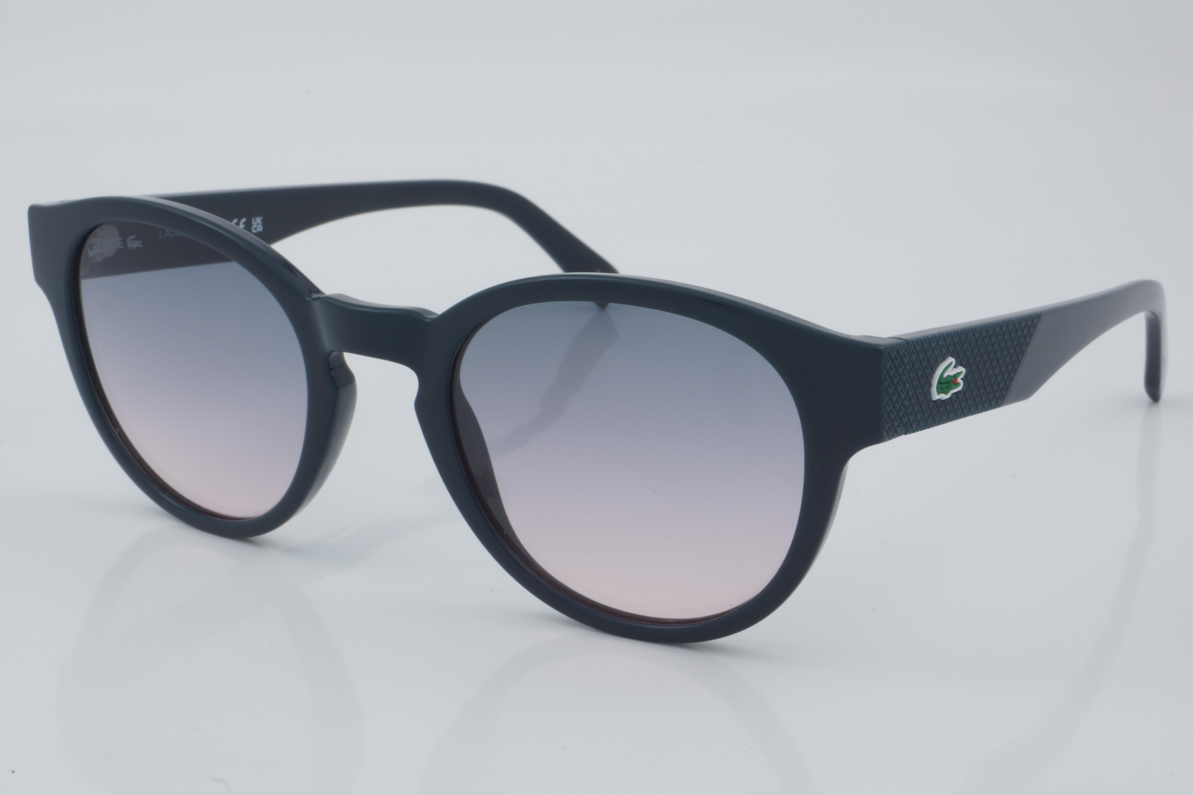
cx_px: 596
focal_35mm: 75
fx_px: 2485
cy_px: 398
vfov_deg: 18.2
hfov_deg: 27.0
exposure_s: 1/4
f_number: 32
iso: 100
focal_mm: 50
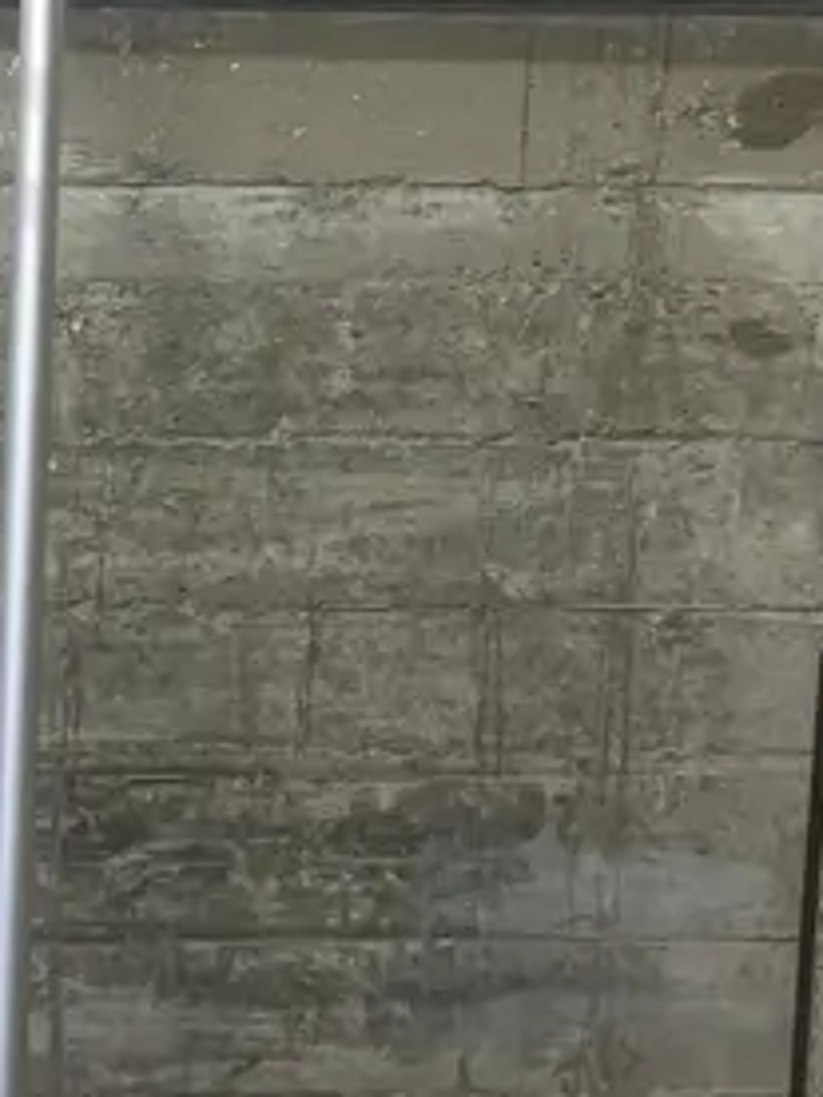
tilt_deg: -11.4
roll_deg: -1.8
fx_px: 3297
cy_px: 60
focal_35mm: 104
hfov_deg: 14.1
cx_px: 83
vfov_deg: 18.5
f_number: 1.8
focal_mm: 3.99
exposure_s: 1/50
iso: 100
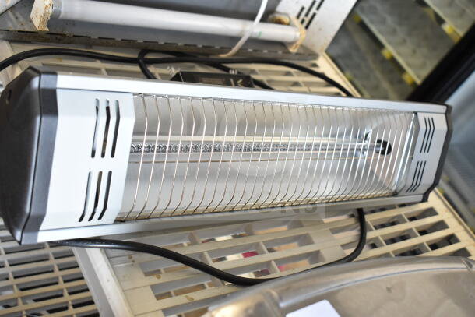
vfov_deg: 29.9
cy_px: 158
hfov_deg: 43.6
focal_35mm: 45
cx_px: 238
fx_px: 594
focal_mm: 30
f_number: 4.2
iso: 1600
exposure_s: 1/80
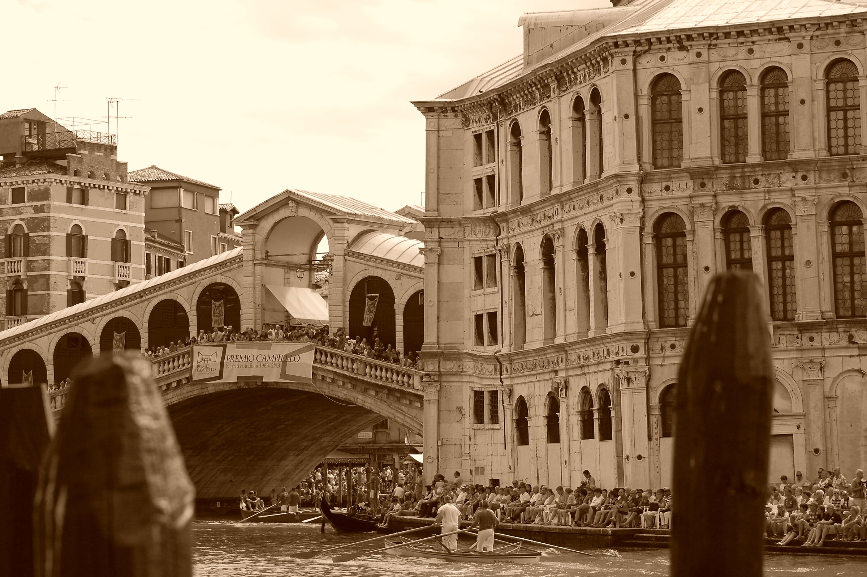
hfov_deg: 19.5
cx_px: 434
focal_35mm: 105
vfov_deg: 13.0
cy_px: 288
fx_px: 2527
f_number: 5
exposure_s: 1/400
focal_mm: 70
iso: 400
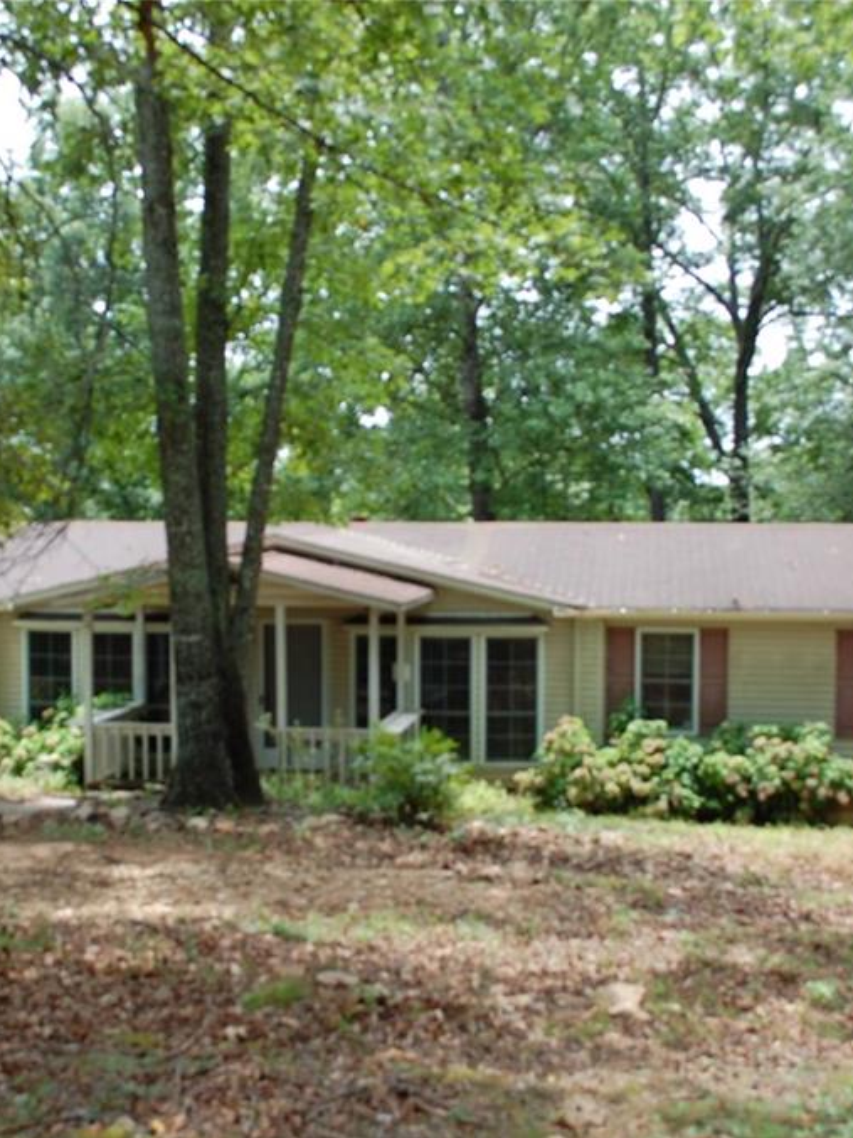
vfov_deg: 39.7
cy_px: 571
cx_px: 367
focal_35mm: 48
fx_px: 1577
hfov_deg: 30.2
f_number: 5.6
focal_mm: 22
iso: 200
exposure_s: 1/125
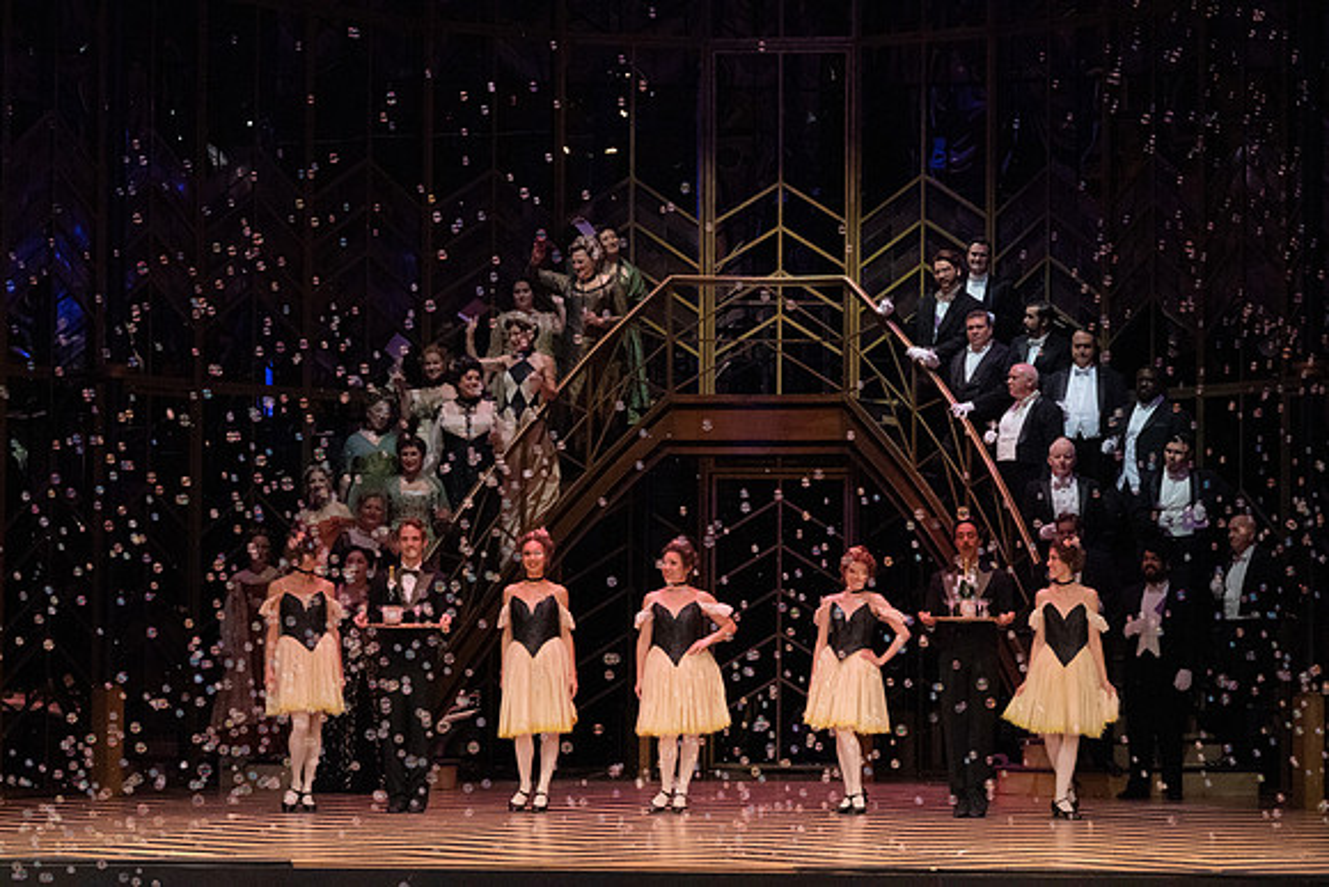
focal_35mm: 113
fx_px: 4172
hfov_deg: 18.1
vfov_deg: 12.1
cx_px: 664
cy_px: 444
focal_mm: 113
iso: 12800
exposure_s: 1/400
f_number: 16
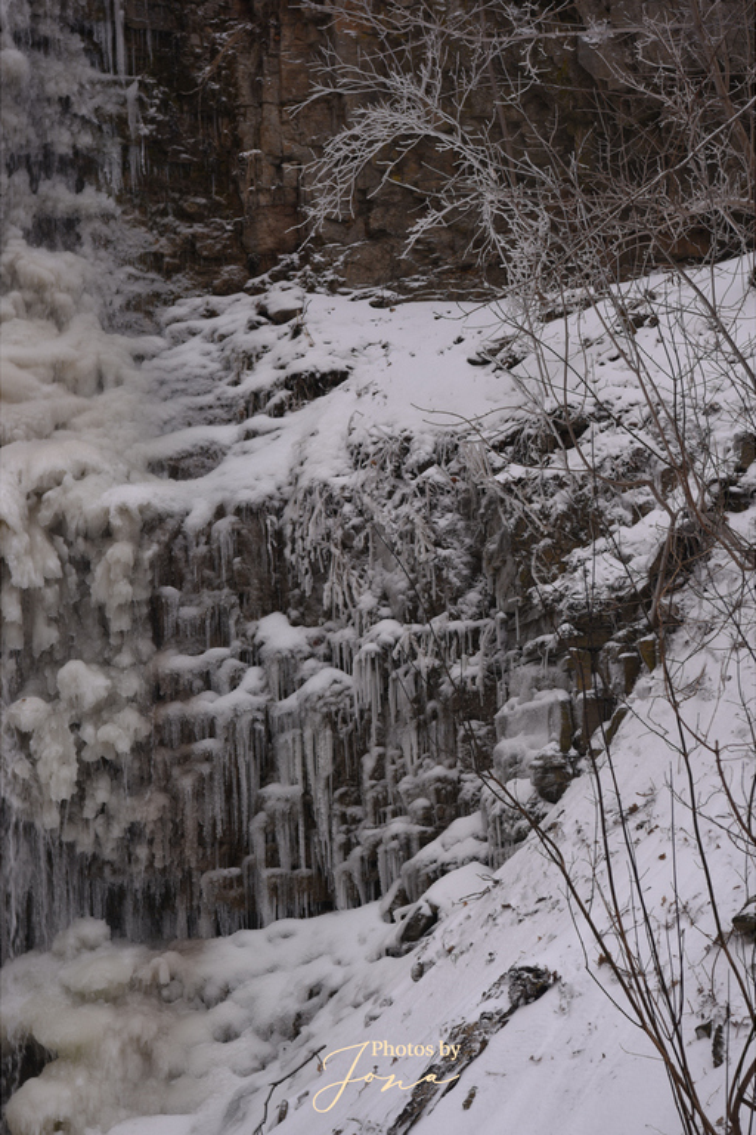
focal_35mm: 70
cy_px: 568
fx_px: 2205
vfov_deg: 28.8
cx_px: 378
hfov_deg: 19.5
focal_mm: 70
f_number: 5.6
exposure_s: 1/100
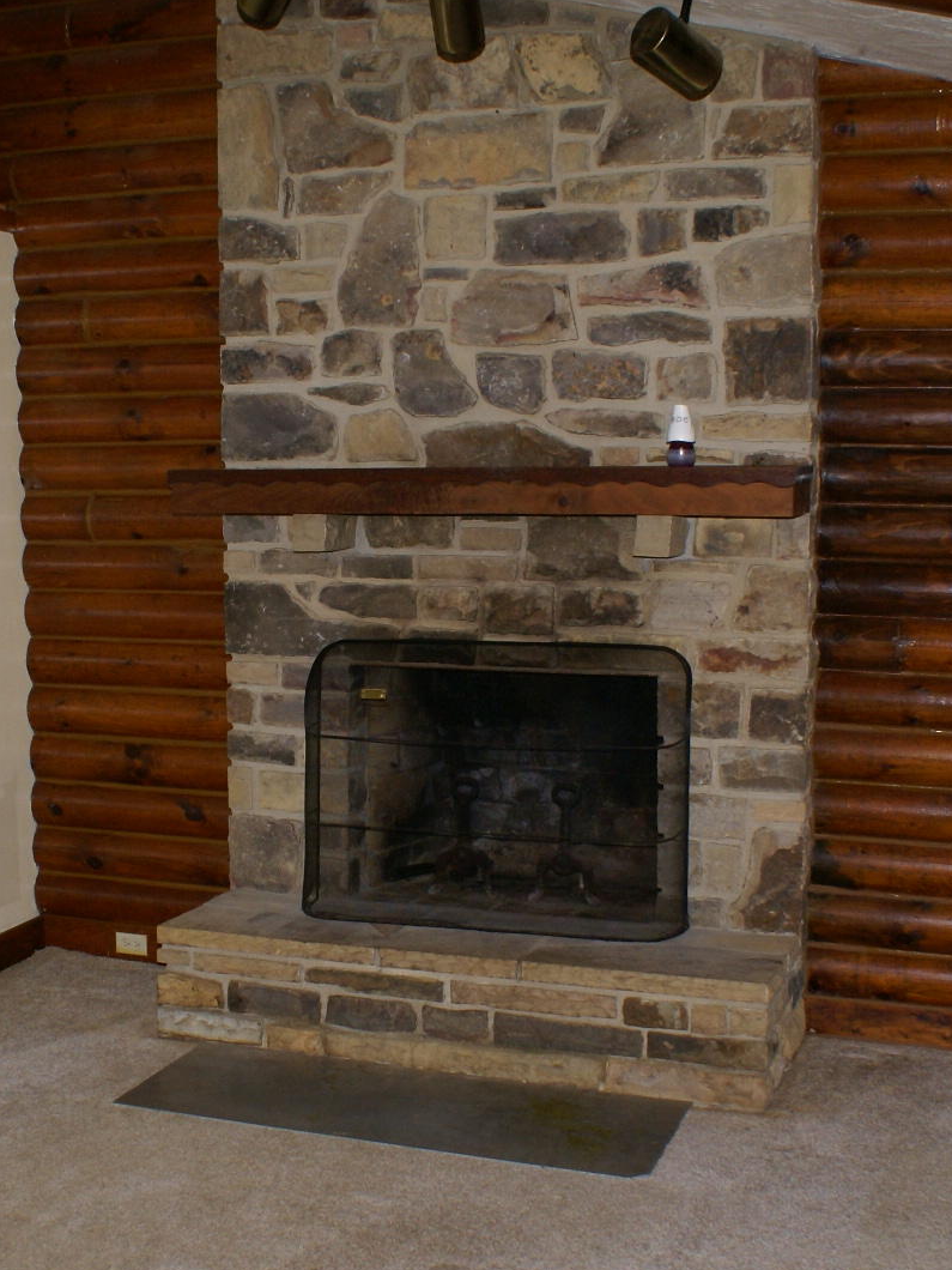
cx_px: 381
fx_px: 1723
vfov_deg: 40.4
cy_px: 712
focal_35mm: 47
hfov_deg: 30.8
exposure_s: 1/60
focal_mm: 18
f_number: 5.6
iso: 400
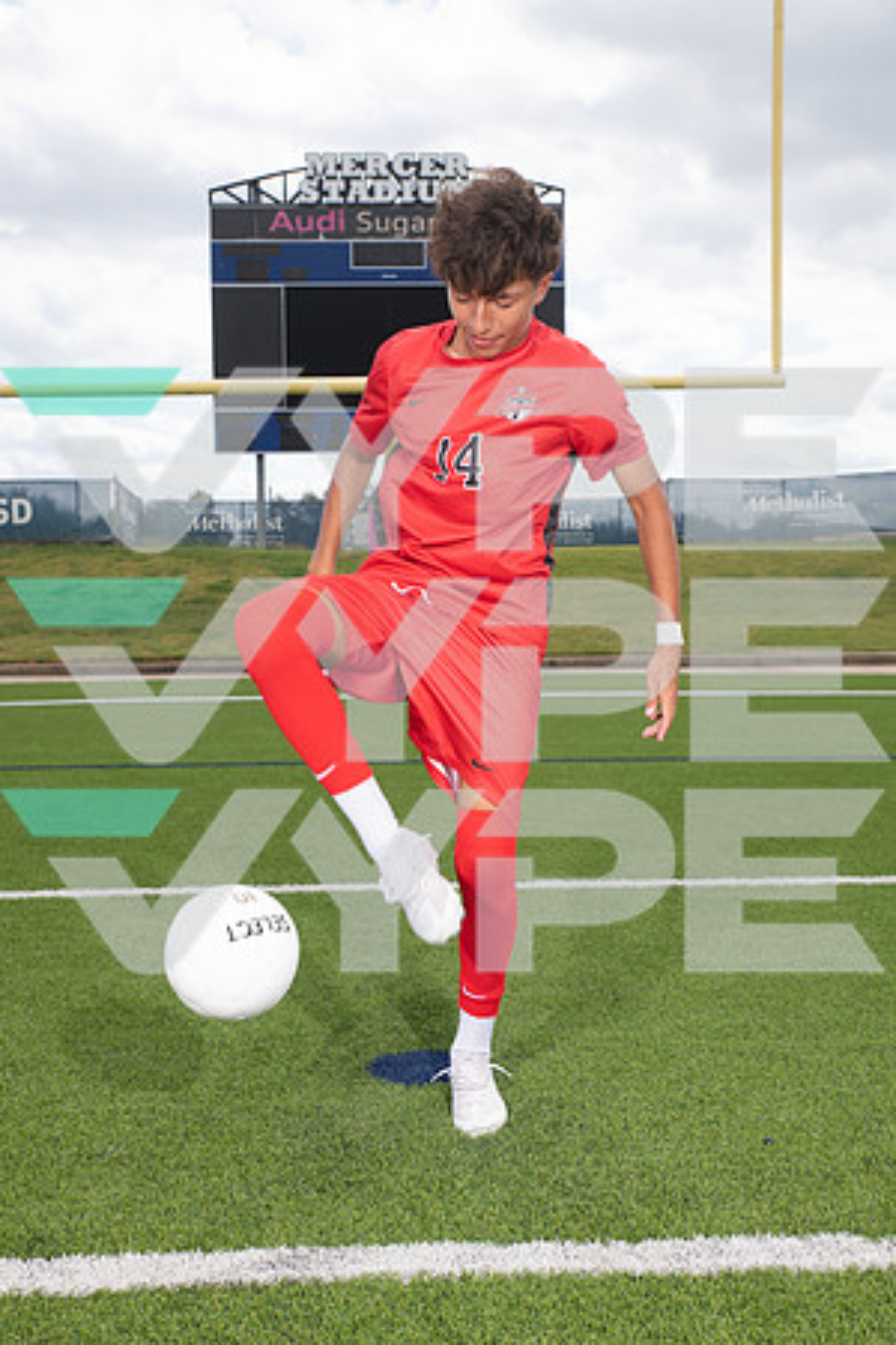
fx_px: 1493
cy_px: 672
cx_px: 448
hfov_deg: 33.4
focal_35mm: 40
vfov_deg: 48.5
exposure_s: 1/400
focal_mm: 40
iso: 125
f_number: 7.1
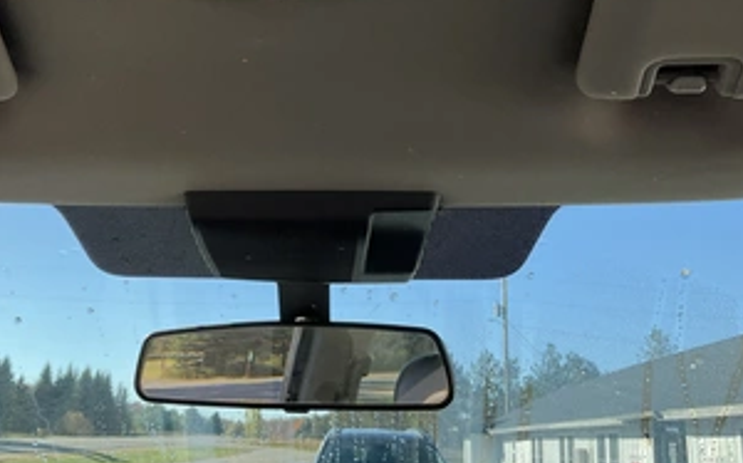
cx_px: 275
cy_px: 176
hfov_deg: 47.8
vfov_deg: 31.1
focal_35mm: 41
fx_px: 830
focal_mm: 3
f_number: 1.8
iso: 25
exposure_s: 1/606
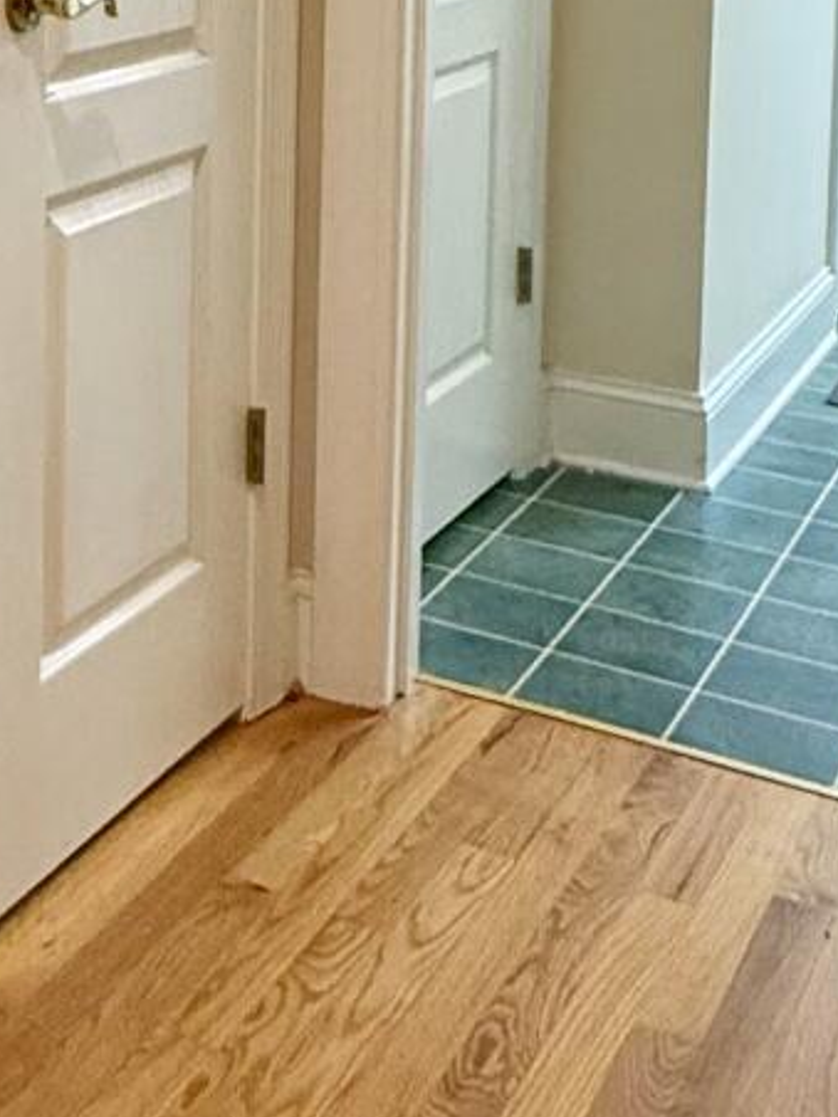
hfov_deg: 21.5
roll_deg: -0.7
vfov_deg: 28.5
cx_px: -242
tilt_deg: -3.2
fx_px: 2001
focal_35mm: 62
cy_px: -89
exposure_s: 1/60
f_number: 2.2
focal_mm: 2.22
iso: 320
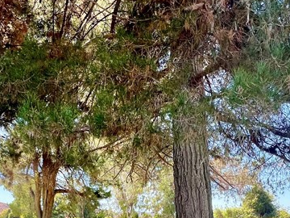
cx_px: 110
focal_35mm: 37
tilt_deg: -2.7
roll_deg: +0.3
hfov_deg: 49.7
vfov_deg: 33.9
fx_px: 310
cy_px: 237
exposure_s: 1/316
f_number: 1.8
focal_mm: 1.57
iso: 32
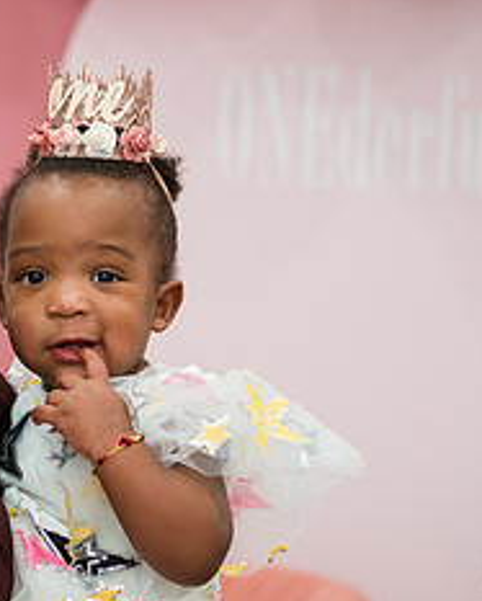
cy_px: 408
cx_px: 46
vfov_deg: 18.2
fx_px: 1869
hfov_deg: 14.5
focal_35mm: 105
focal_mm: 45
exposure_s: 1/200
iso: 800
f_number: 3.2
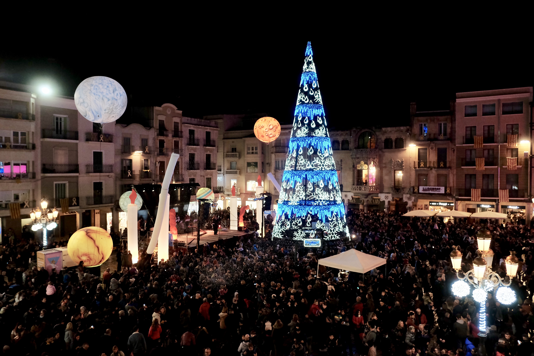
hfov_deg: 67.4
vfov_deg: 47.9
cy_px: 178
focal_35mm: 27
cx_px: 267
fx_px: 400
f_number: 2.8
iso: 2000
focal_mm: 18
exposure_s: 1/60
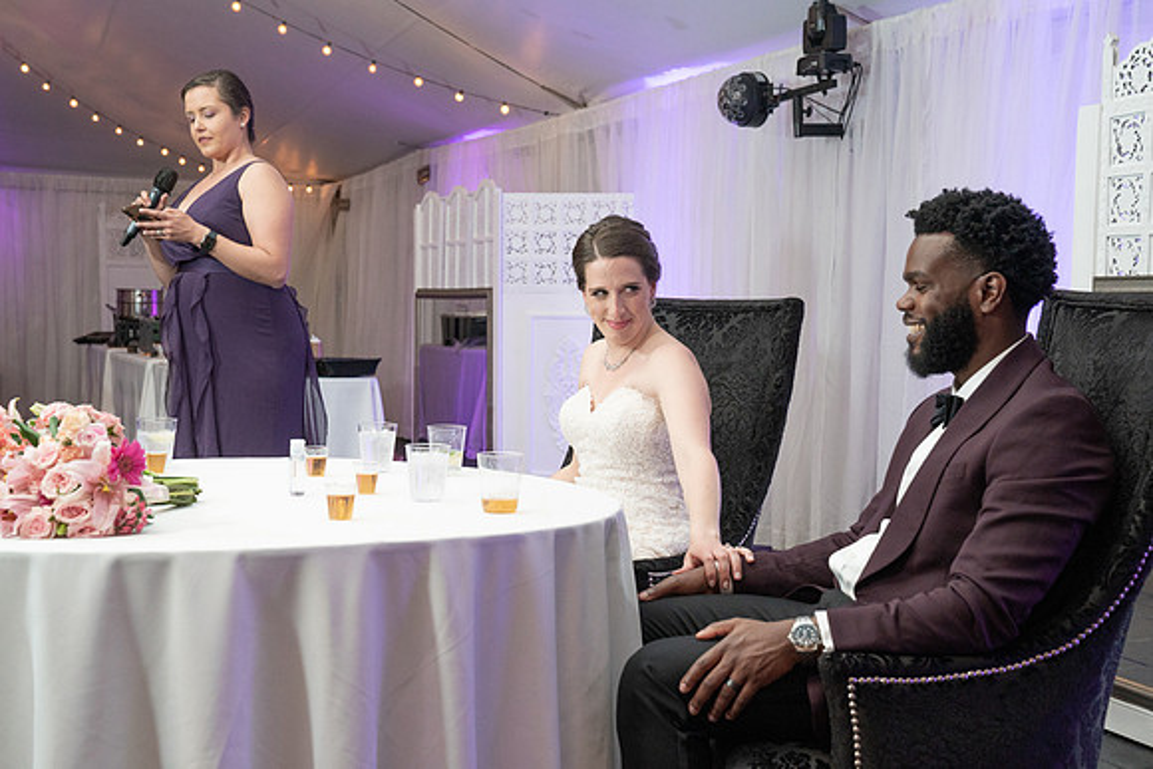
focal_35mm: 52
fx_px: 1667
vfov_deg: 26.0
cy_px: 384
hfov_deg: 38.1
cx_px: 576
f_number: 5.6
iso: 2000
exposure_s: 1/100
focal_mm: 49
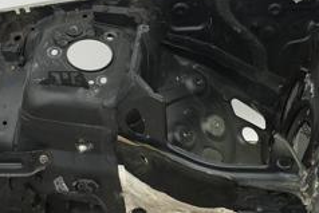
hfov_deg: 24.9
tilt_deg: -40.8
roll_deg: +2.0
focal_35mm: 81
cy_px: 109
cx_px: 214
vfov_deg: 16.9
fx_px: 718
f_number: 2.2
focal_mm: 4.15
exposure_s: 1/124
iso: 25
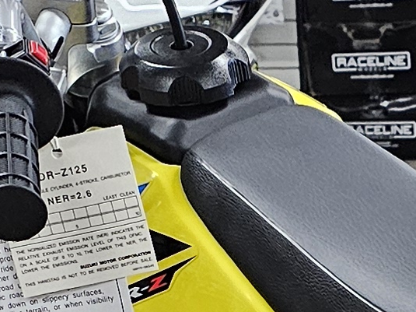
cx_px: 635
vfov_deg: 8.1
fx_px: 2067
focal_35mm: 172
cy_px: 682
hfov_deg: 11.0
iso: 800
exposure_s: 1/120
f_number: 1.7
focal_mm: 6.3
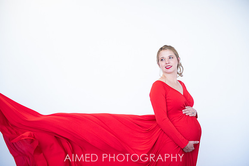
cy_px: 83
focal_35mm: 60
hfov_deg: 33.4
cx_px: 124
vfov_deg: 22.6
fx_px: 415
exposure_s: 1/400
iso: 1000
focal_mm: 60
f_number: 2.8
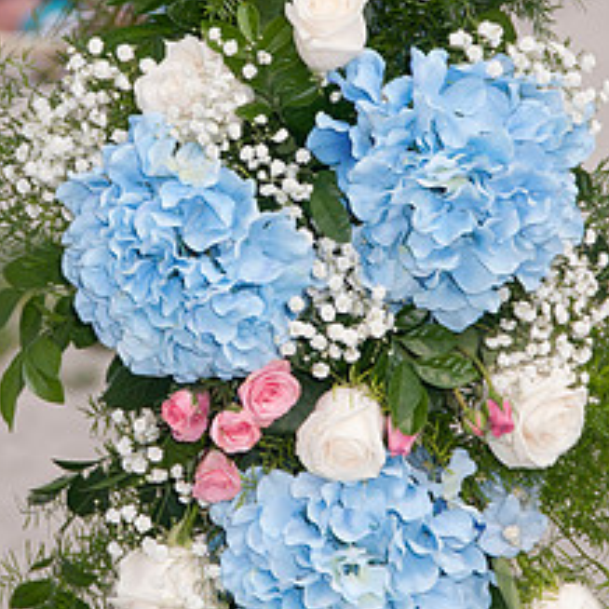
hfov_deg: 5.1
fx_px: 6787
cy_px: 168
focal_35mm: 341
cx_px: 284
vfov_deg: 5.1
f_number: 10
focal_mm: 130
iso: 100
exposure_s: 1/250
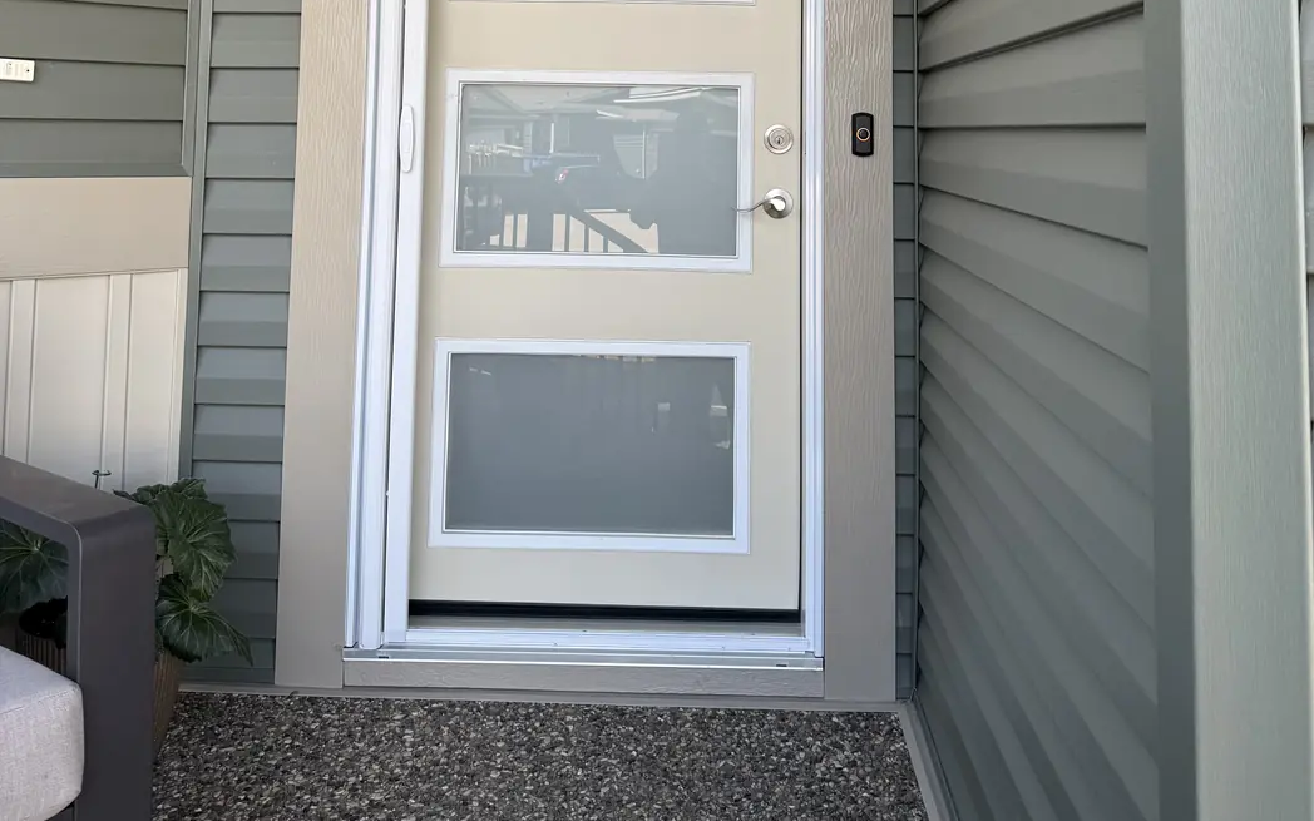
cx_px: 657
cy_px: 49
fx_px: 1218
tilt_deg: +5.4
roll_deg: -1.5
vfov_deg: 34.7
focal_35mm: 34
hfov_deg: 56.7
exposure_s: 1/461
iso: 80
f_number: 1.78
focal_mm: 6.76
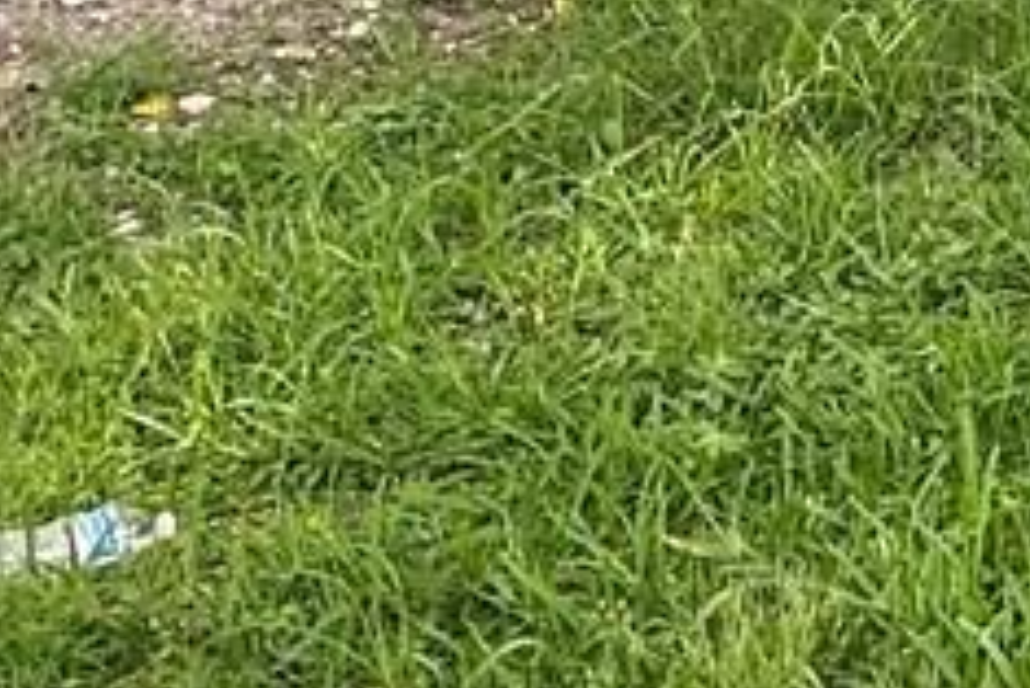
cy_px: -675
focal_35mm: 99
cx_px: 1398
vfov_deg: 12.3
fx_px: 2834
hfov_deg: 18.9
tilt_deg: -5.9
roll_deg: +1.1
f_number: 2.2
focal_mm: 2.22
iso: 40
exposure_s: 1/218
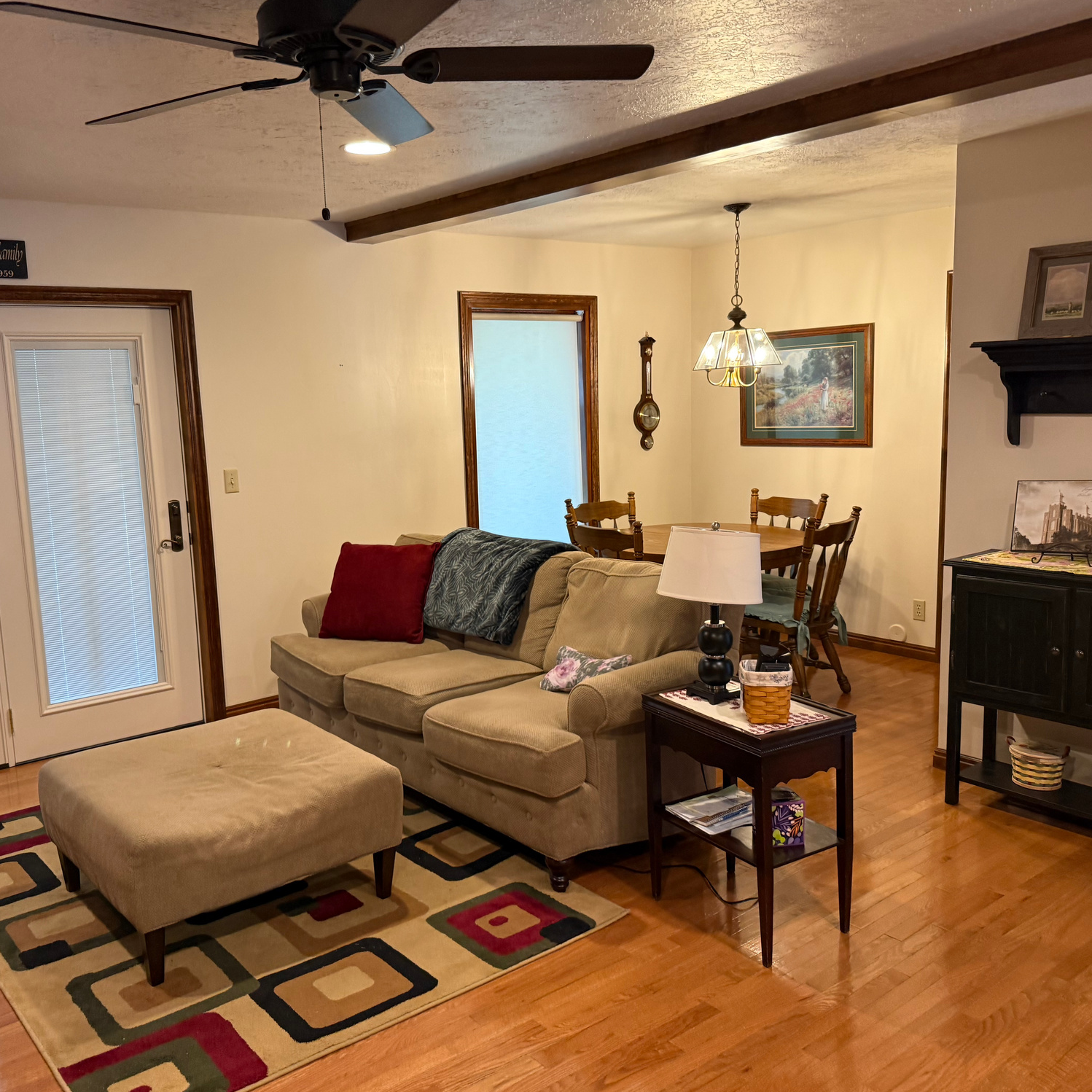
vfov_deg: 55.6
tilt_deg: -9.7
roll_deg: +0.7
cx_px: 501
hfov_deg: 55.6
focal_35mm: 29
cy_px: 552
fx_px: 1035
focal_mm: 6.76
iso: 250
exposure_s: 1/60
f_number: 1.78
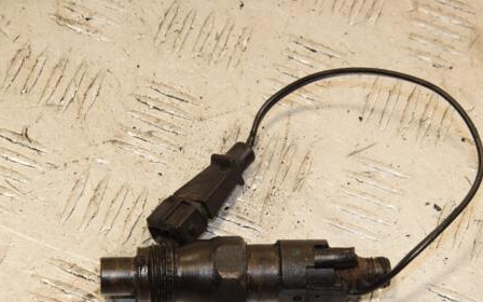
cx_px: 284
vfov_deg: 9.7
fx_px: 1777
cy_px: 197
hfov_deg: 15.5
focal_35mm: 135
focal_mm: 66
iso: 800
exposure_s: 1/200
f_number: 8
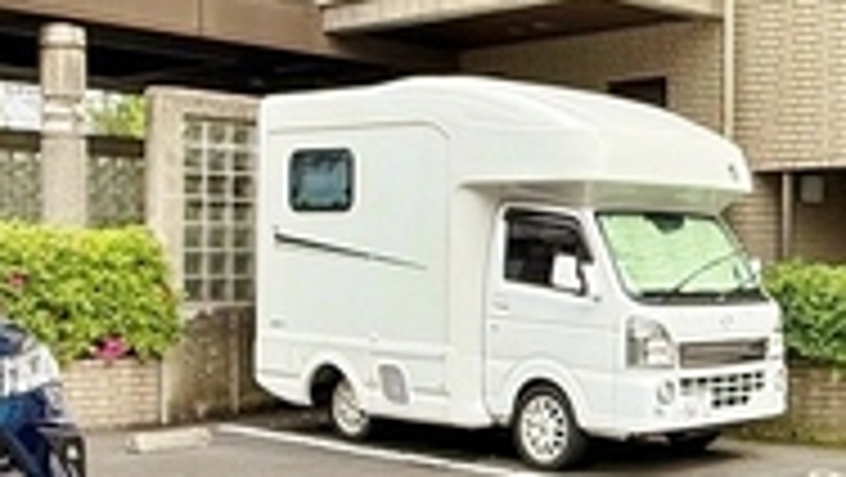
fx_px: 1369
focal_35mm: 61
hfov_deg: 32.2
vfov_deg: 19.7
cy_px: 308
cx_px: 801
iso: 50
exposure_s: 1/482
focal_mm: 2.22
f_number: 2.2
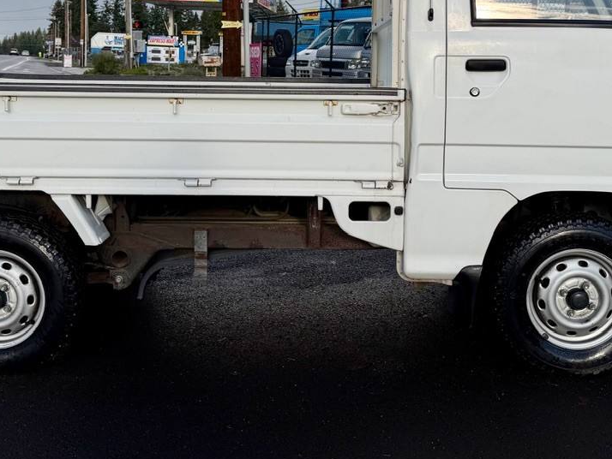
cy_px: 108
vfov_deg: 32.9
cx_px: 311
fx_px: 760
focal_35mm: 43
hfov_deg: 43.8
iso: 80
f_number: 1.78
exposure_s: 1/4673
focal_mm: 6.76
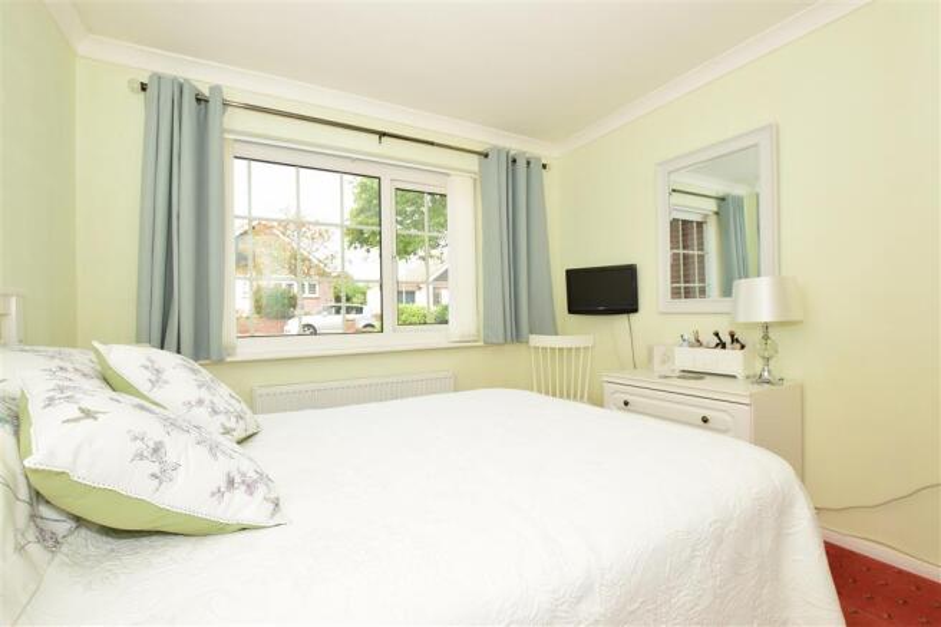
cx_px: 470
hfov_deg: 100.4
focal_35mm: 15
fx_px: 392
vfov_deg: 77.3
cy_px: 314
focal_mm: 10
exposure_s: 1/200
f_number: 8
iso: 400
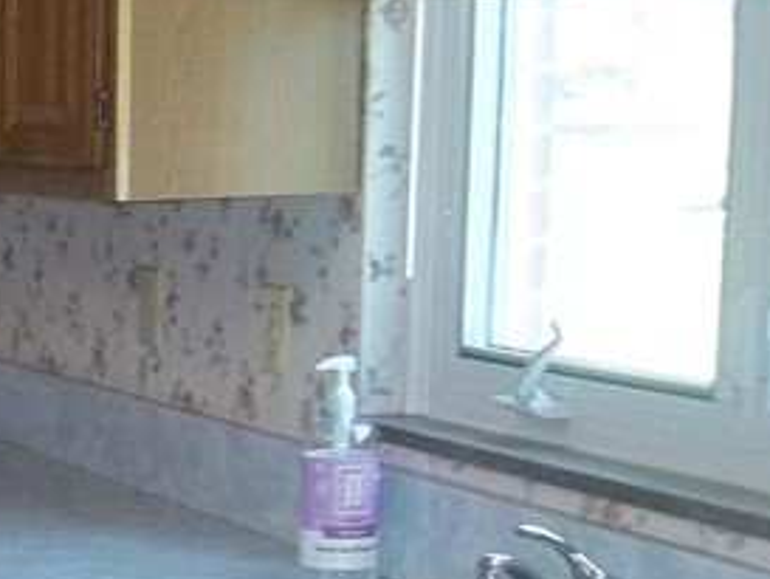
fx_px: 2670
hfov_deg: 14.4
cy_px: 599
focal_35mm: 120
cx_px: -632
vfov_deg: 12.2
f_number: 2.9
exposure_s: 1/40
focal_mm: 5.7
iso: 160
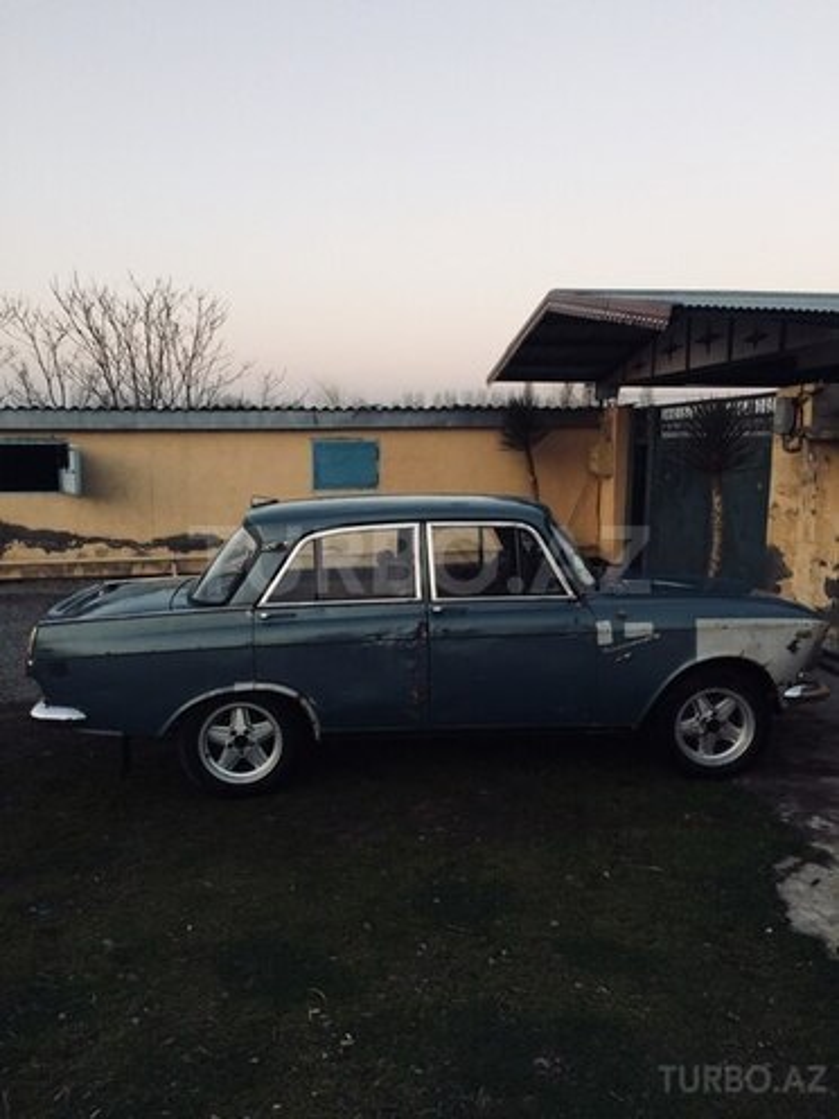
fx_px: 937
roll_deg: +0.8
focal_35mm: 29
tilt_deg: -7.7
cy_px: 560
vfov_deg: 61.7
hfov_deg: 48.2
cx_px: 420
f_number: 2.2
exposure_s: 1/100
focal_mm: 4.15
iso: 40
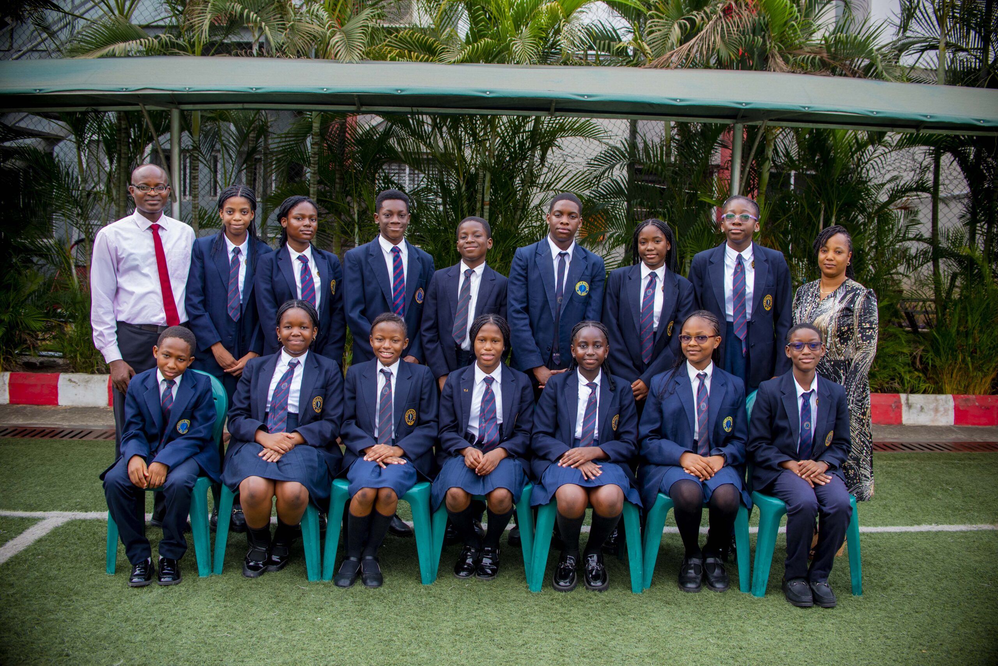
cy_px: 333
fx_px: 971
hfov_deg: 54.4
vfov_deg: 37.9
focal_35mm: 35
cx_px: 499
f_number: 4
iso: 320
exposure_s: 1/160
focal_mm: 35
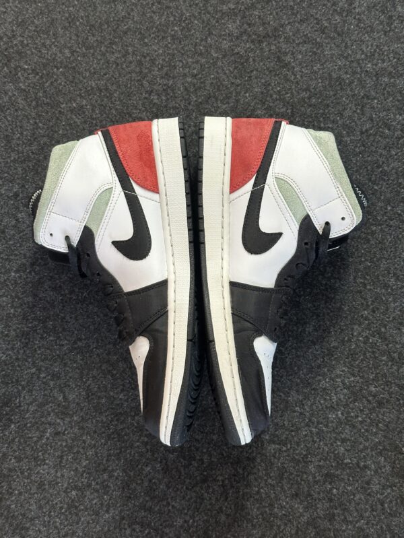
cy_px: 269
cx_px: 202
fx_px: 746
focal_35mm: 48
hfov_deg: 30.3
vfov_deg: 39.6
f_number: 1.78
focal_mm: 6.86
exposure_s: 1/50
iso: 200
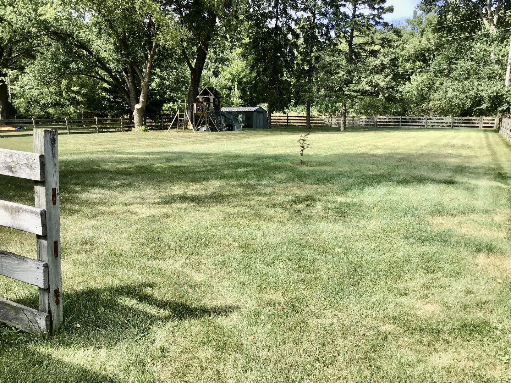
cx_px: 256
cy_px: 192
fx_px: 458
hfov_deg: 58.4
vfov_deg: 45.4
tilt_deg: -13.3
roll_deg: -0.7
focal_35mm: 31
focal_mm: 3.3
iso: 25
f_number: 2.4
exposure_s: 1/574
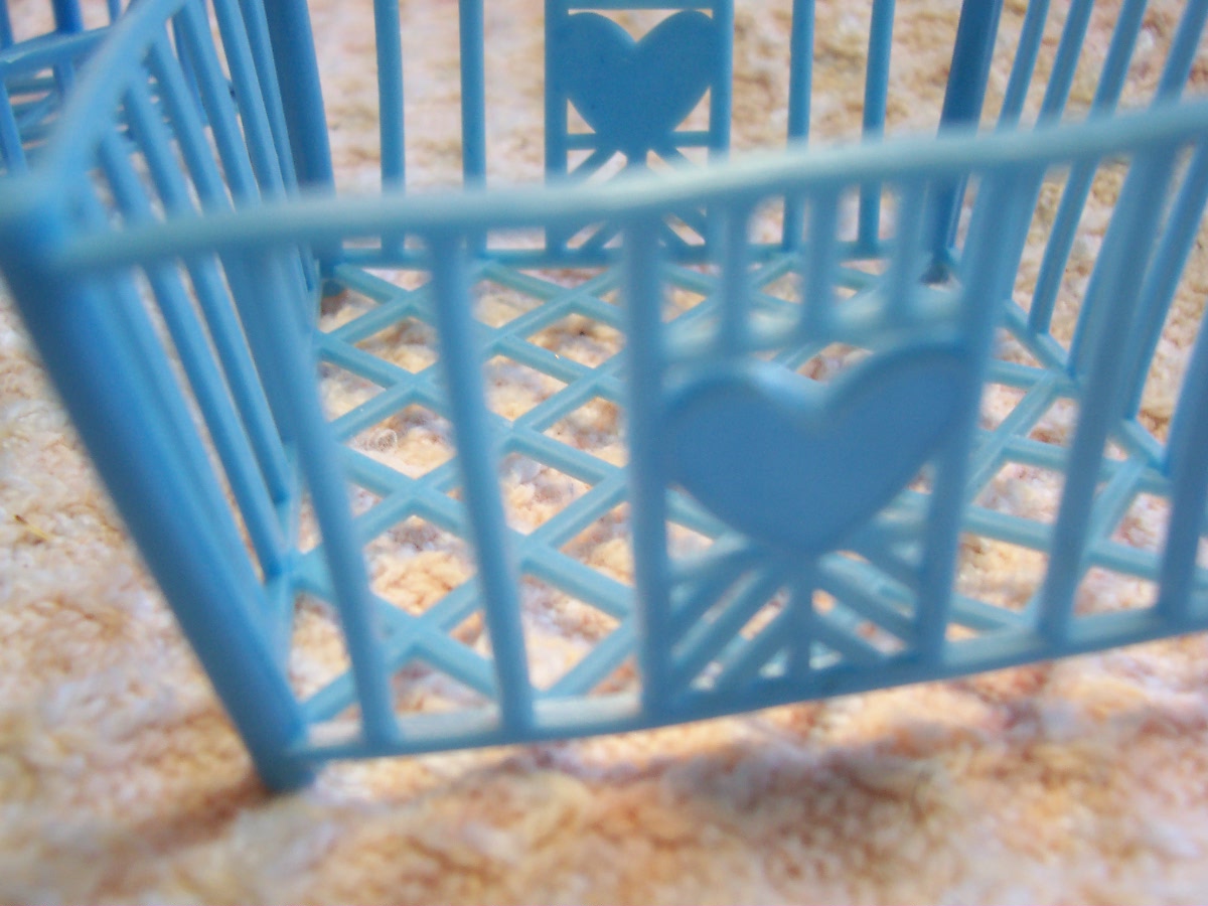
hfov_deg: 50.1
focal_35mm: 37
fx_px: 1291
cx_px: 604
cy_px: 453
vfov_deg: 38.7
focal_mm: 5.6
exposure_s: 1/60
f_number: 2.8
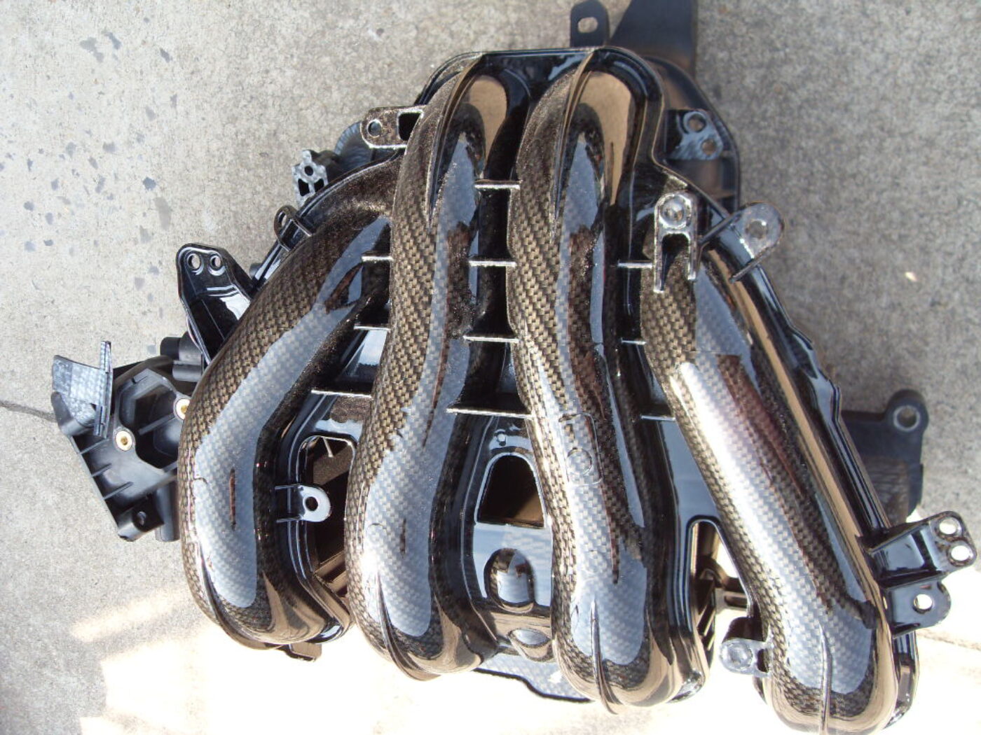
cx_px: 490
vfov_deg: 40.7
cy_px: 368
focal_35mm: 35
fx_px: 992
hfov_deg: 52.6
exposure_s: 1/180
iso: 80
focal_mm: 6.3
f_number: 2.8
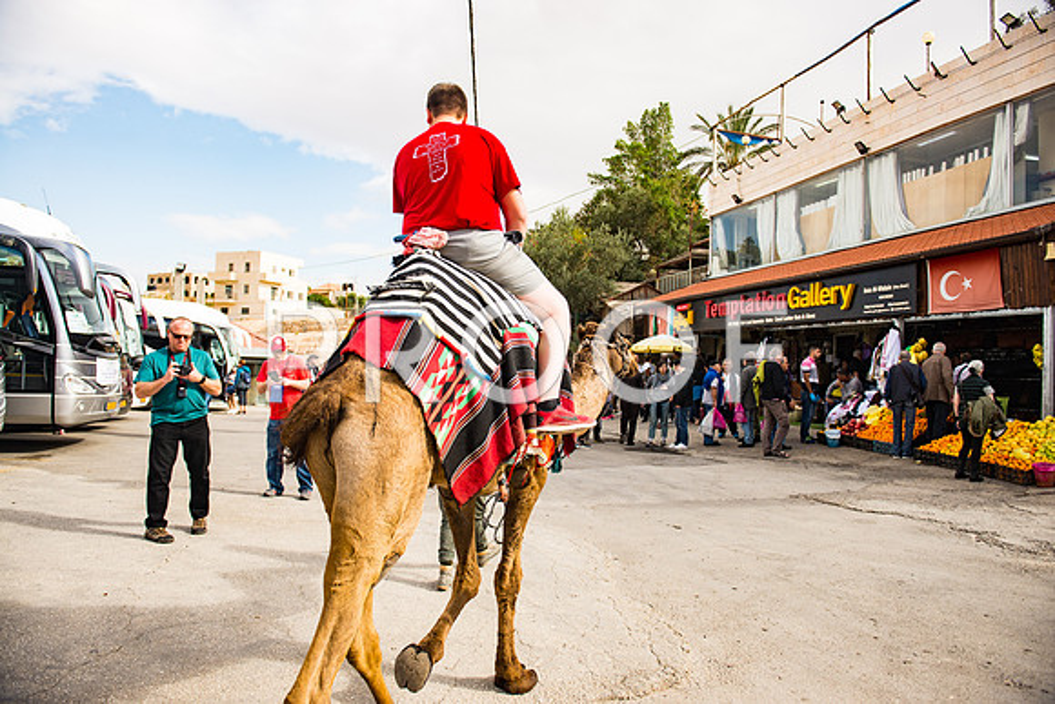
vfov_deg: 53.2
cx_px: 528
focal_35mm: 24
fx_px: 703
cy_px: 352
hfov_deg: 73.7
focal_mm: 24
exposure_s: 1/2000
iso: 200
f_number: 2.8
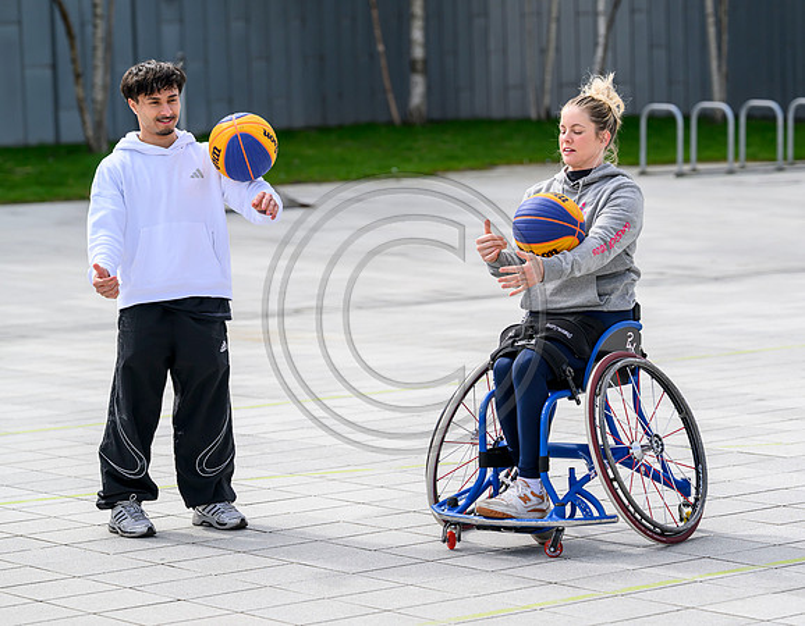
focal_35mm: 123
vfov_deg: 12.3
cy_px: 292
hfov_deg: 15.8
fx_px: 2899
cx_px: 502
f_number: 3.5
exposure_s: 1/3200
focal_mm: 104
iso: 400
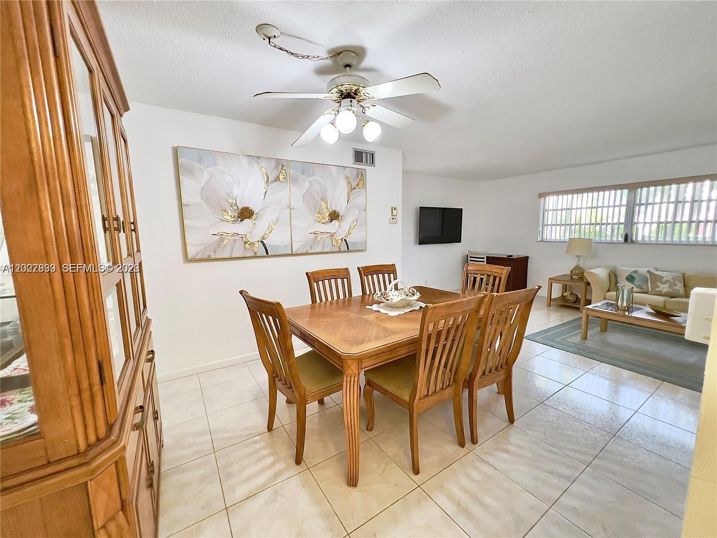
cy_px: 269
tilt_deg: -7.0
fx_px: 269
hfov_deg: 106.2
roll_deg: +0.5
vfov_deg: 89.9
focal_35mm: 13
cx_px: 358
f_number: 1.8
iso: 250
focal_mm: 1.57
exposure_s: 1/120
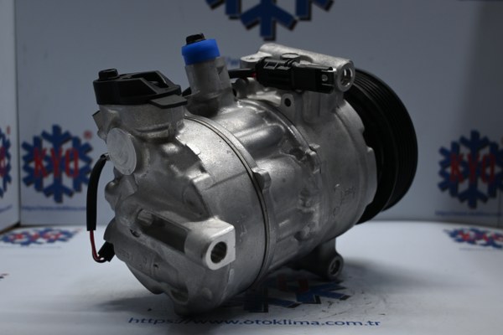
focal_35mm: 46
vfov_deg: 29.4
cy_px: 168
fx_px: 639
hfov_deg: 43.0
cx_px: 252
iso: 320
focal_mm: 30.5
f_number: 4.8
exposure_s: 1/50
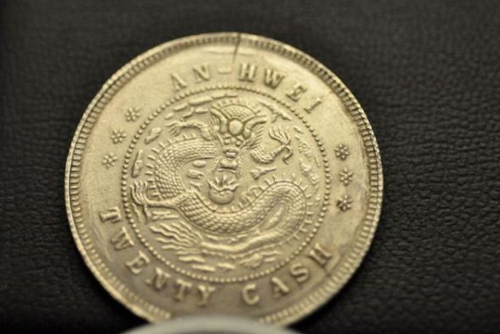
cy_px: 167
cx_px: 247
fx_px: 1264
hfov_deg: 22.4
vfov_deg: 15.0
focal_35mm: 91
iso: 1100
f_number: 3.5
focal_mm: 60
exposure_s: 1/125
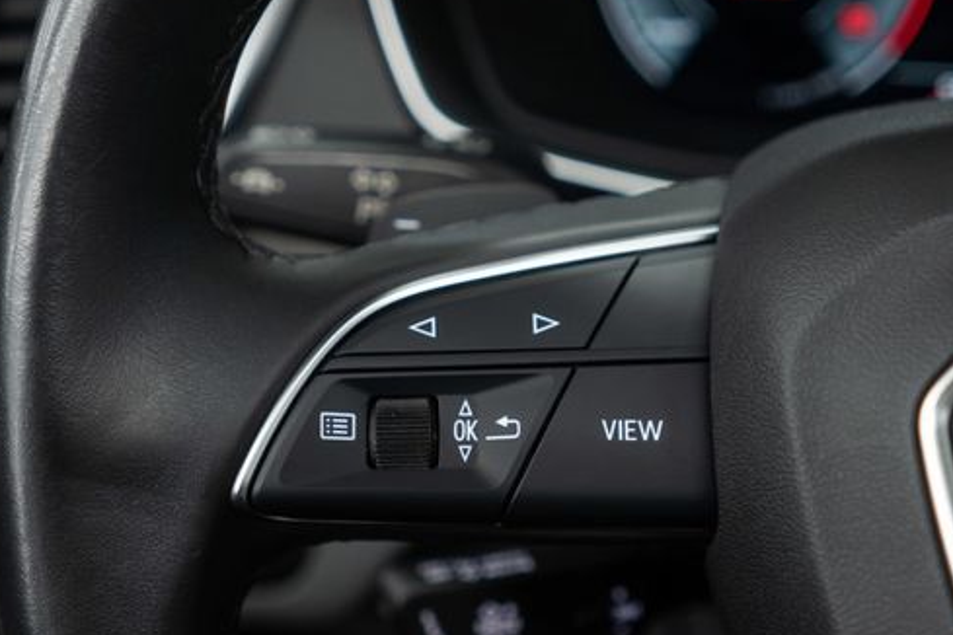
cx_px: 470
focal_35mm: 55
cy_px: 389
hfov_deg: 36.2
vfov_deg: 24.6
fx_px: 1456
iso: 640
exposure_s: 1/40
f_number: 3.2
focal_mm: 28
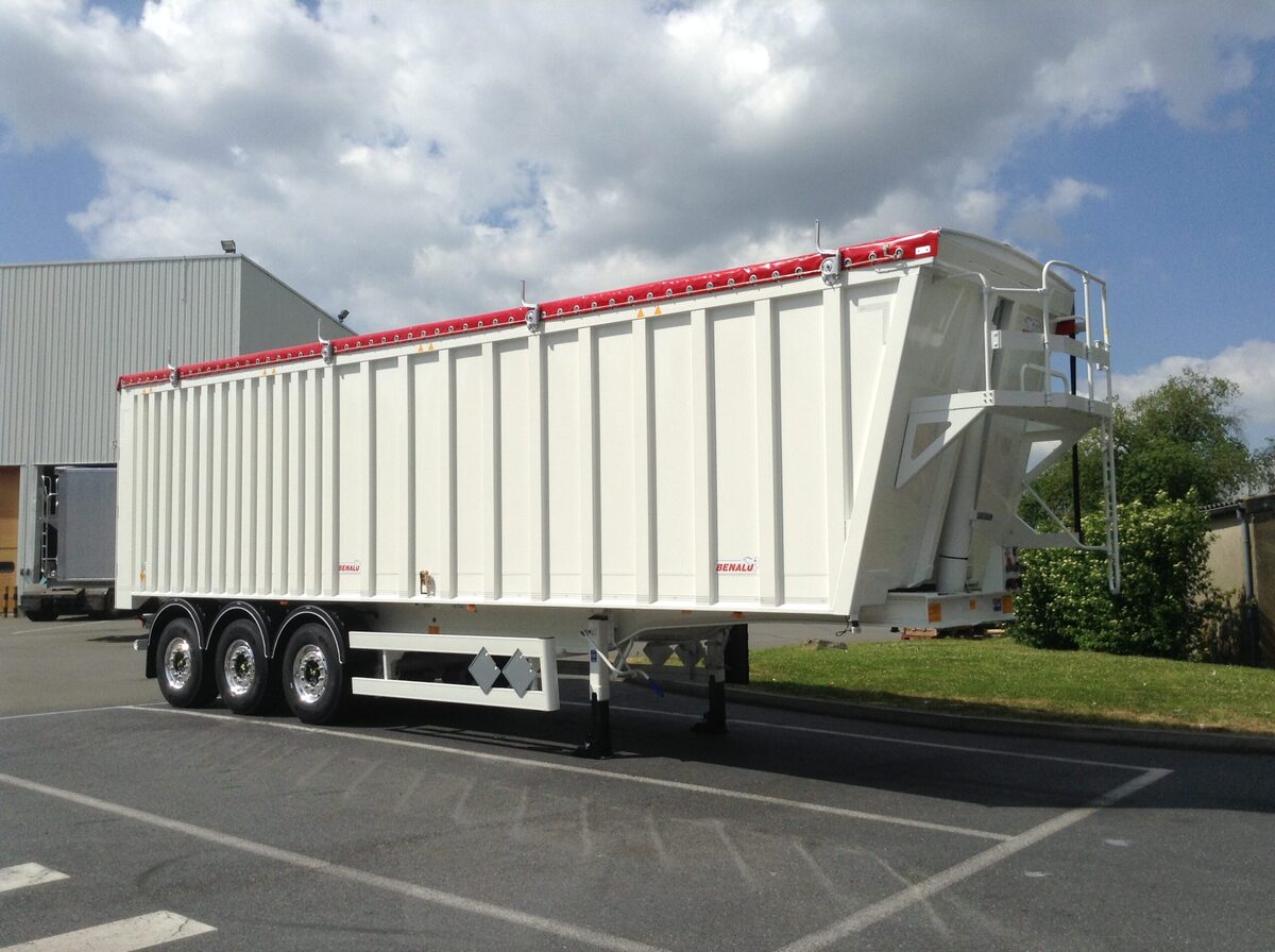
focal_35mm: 33
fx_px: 1214
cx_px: 638
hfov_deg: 55.4
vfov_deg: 42.8
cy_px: 476
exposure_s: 1/2415
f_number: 2.4
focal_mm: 3.3
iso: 25
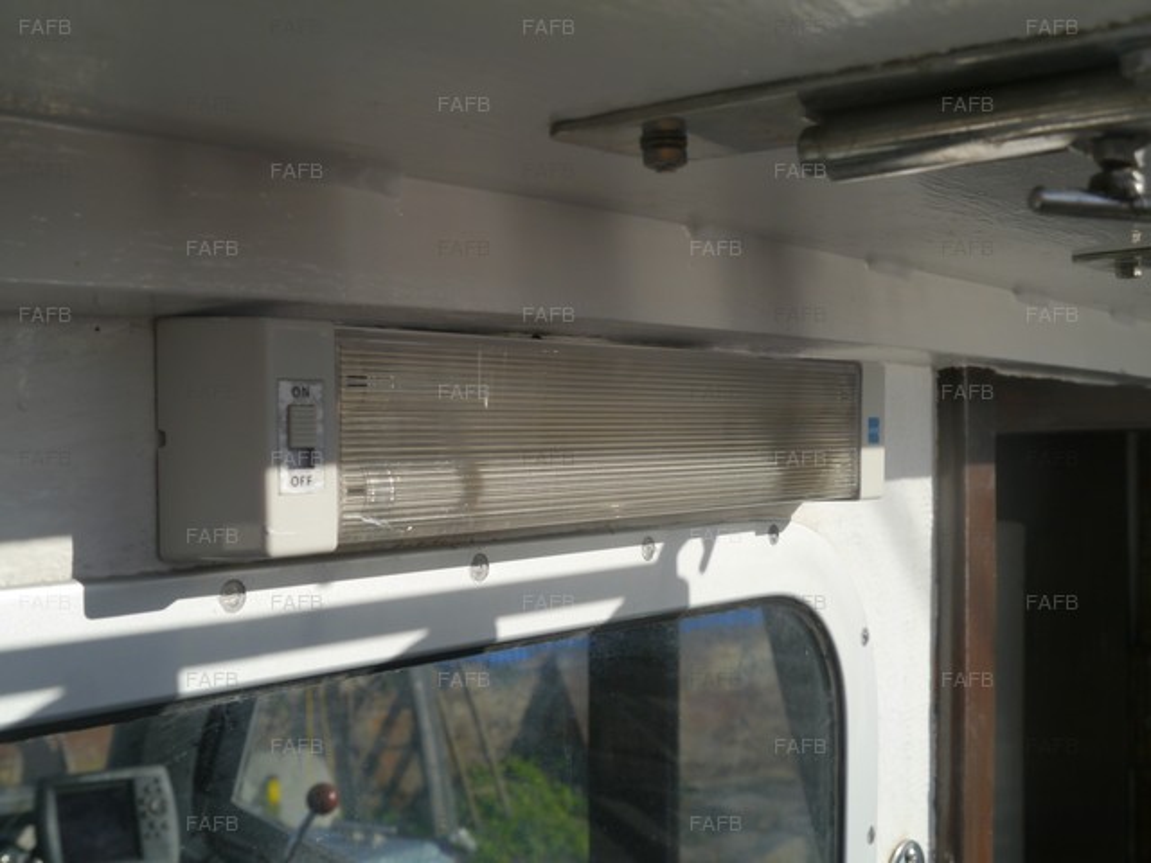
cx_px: 576
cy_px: 432
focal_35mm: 48
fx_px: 1596
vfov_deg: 30.3
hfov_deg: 39.7
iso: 160
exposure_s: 1/400
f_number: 9
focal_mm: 24
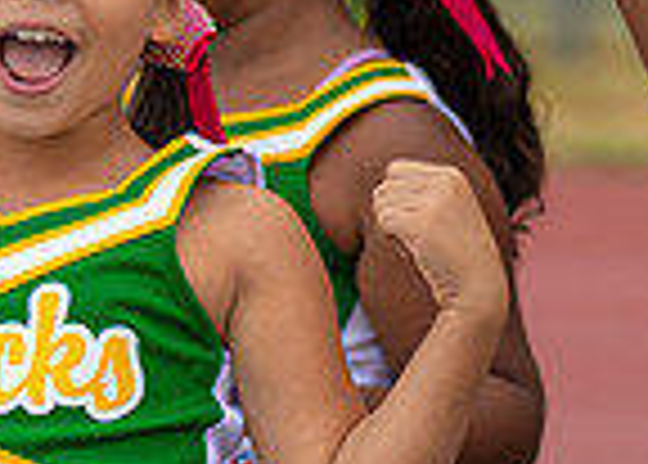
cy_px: 261
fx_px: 8691
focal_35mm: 472
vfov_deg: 3.1
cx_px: 667
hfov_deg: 4.3
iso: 500
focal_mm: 112
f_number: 2.8
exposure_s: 1/1250
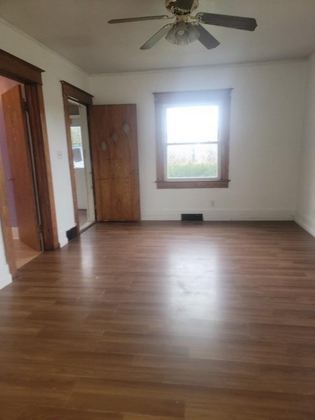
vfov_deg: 71.6
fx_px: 291
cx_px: 158
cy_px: 210
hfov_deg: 56.8
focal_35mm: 24
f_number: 1.8
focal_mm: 6.7
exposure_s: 1/24
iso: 125
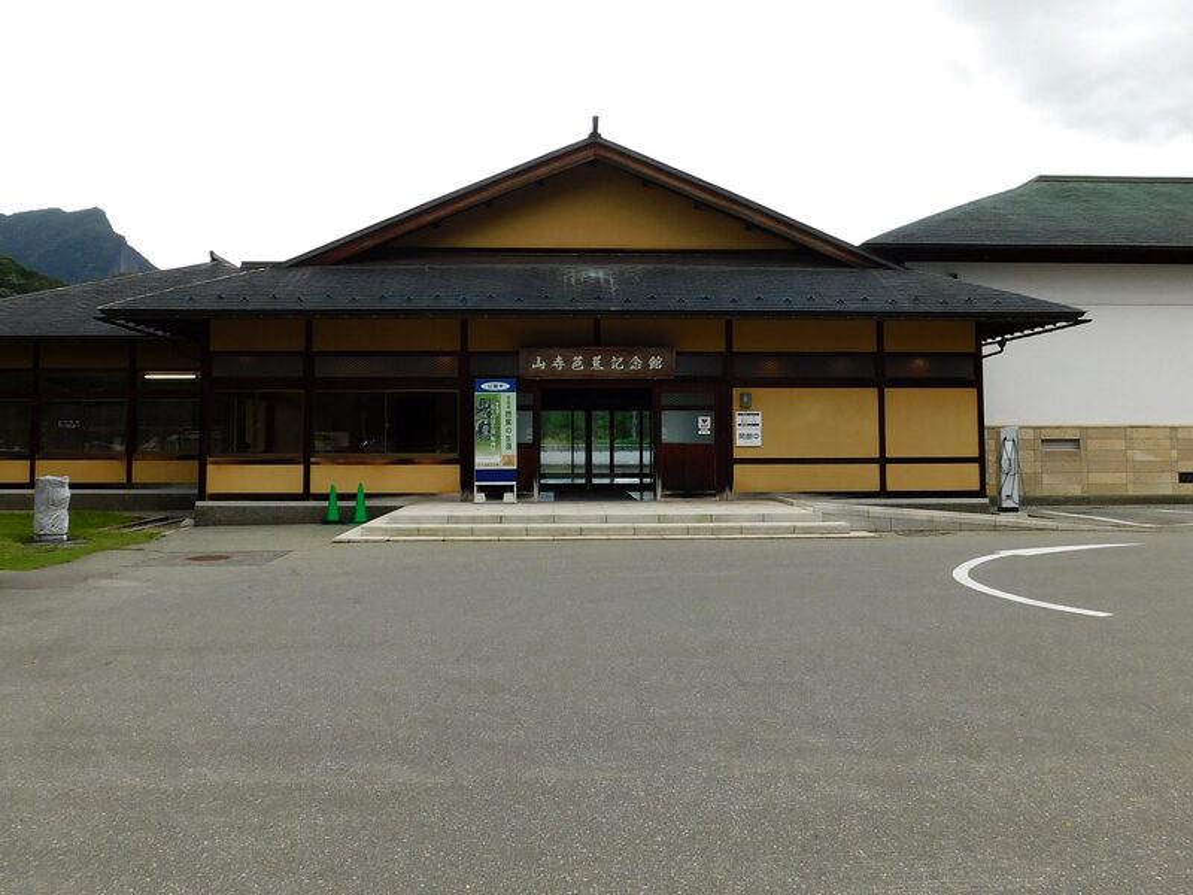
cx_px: 596
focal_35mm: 24
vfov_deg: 56.8
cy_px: 448
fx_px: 827
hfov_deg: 71.6
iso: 125
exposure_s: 1/400
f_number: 3
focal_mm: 4.1
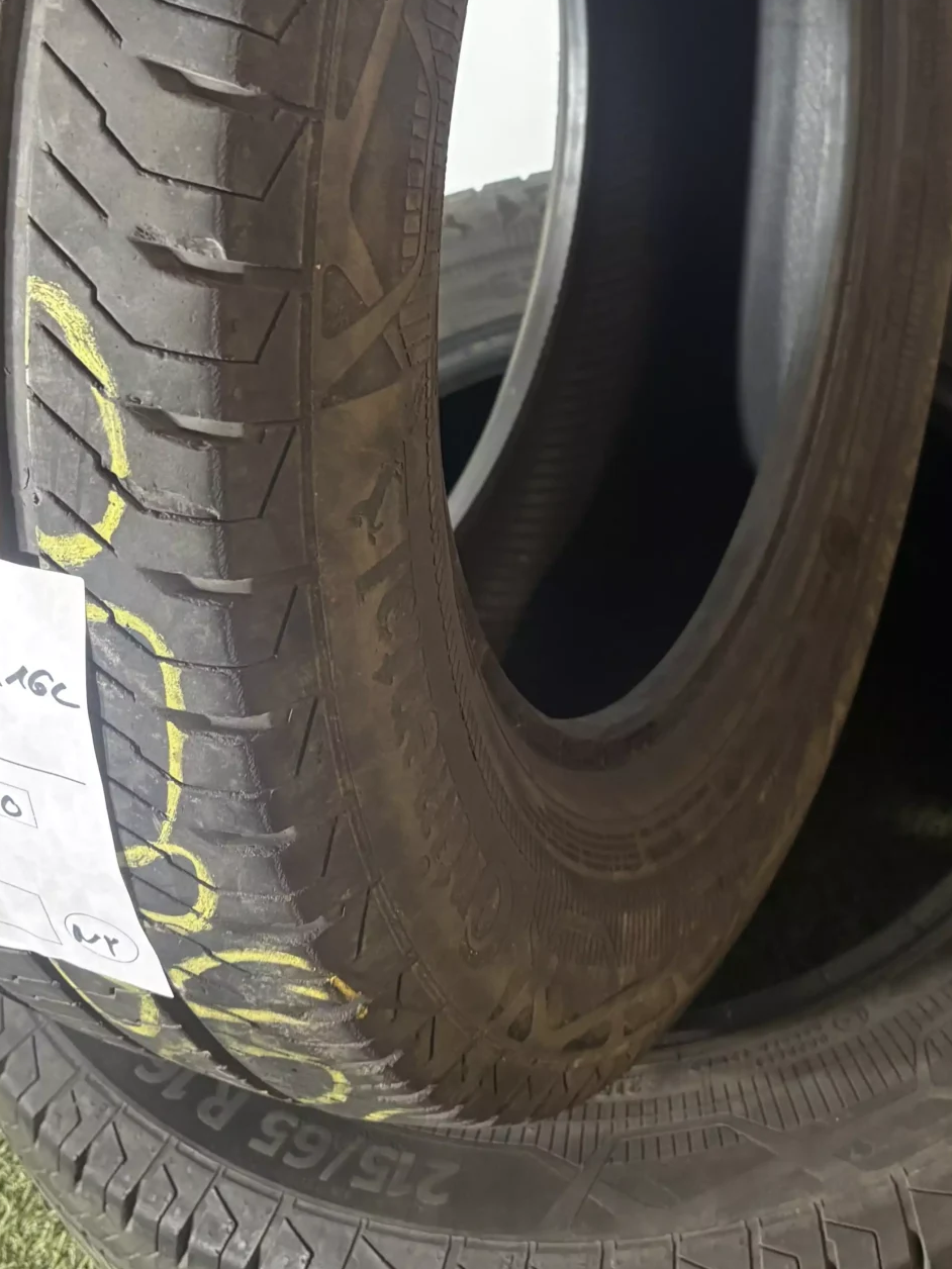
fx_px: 1943
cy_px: 268
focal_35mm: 53
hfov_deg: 27.5
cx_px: 557
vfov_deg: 35.1
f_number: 1.6
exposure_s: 1/50
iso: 250
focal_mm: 5.96
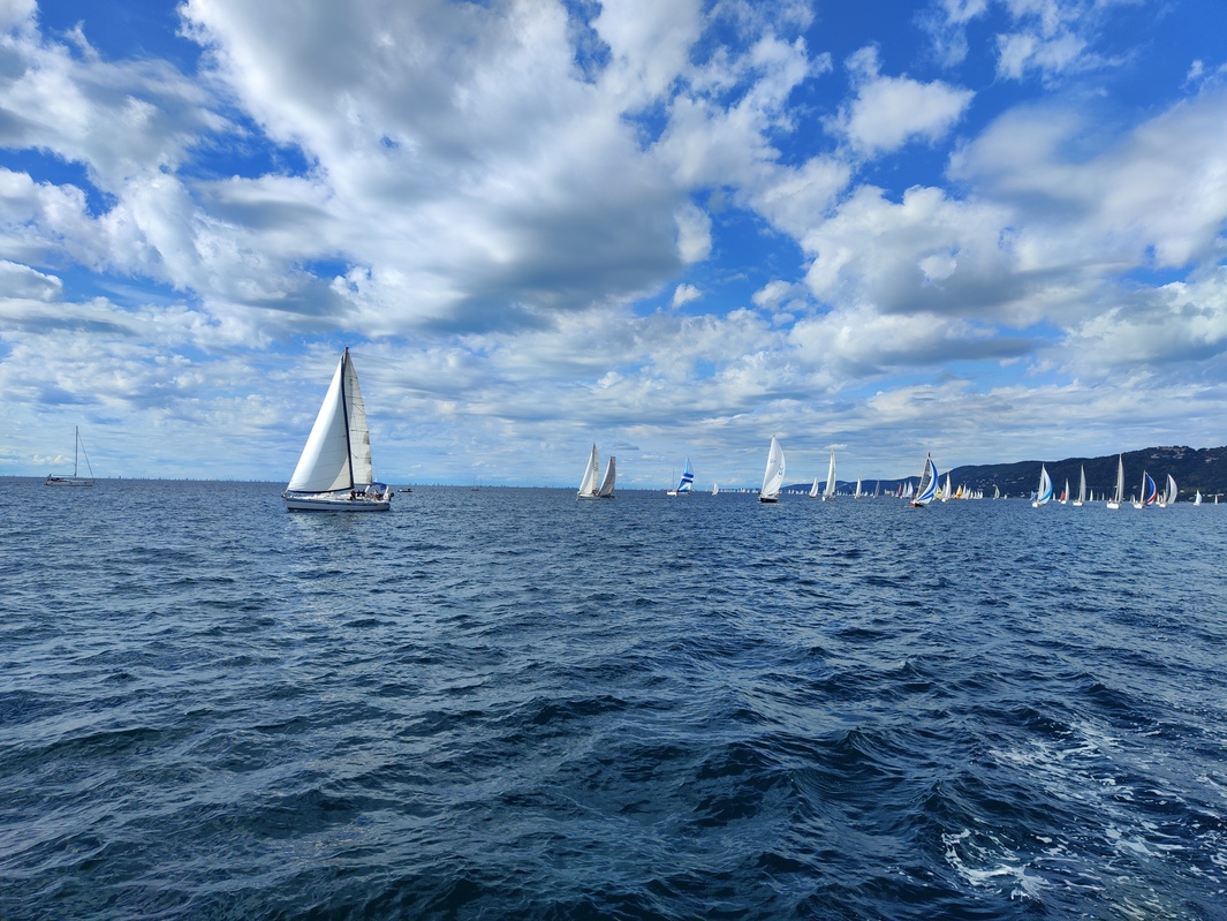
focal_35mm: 24
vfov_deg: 56.8
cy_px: 460
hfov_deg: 71.6
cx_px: 614
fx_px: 851
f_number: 1.88
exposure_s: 1/2976
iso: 50
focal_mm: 5.59
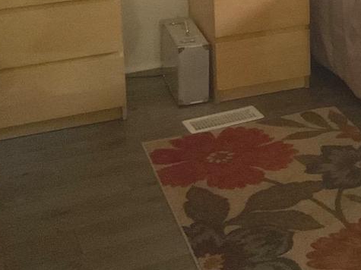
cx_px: 427
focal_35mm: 88
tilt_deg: -11.7
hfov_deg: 20.8
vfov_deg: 15.9
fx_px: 917
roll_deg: -0.2
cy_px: -83
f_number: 1.8
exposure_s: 1/30
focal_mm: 3
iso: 500
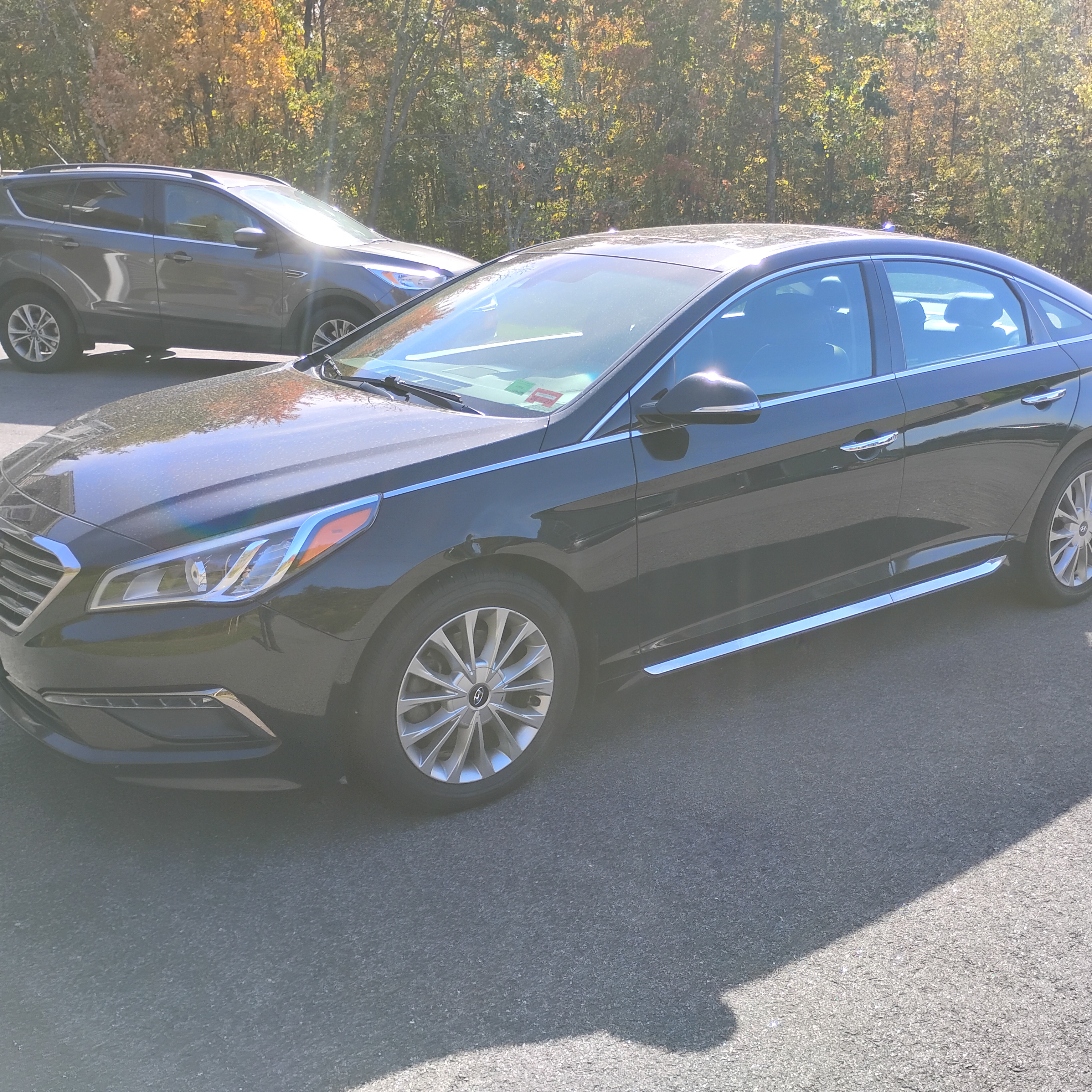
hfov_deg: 49.6
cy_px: 545
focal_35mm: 33
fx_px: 1178
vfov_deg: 49.7
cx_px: 620
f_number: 1.8
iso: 100
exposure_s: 1/301
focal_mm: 4.26
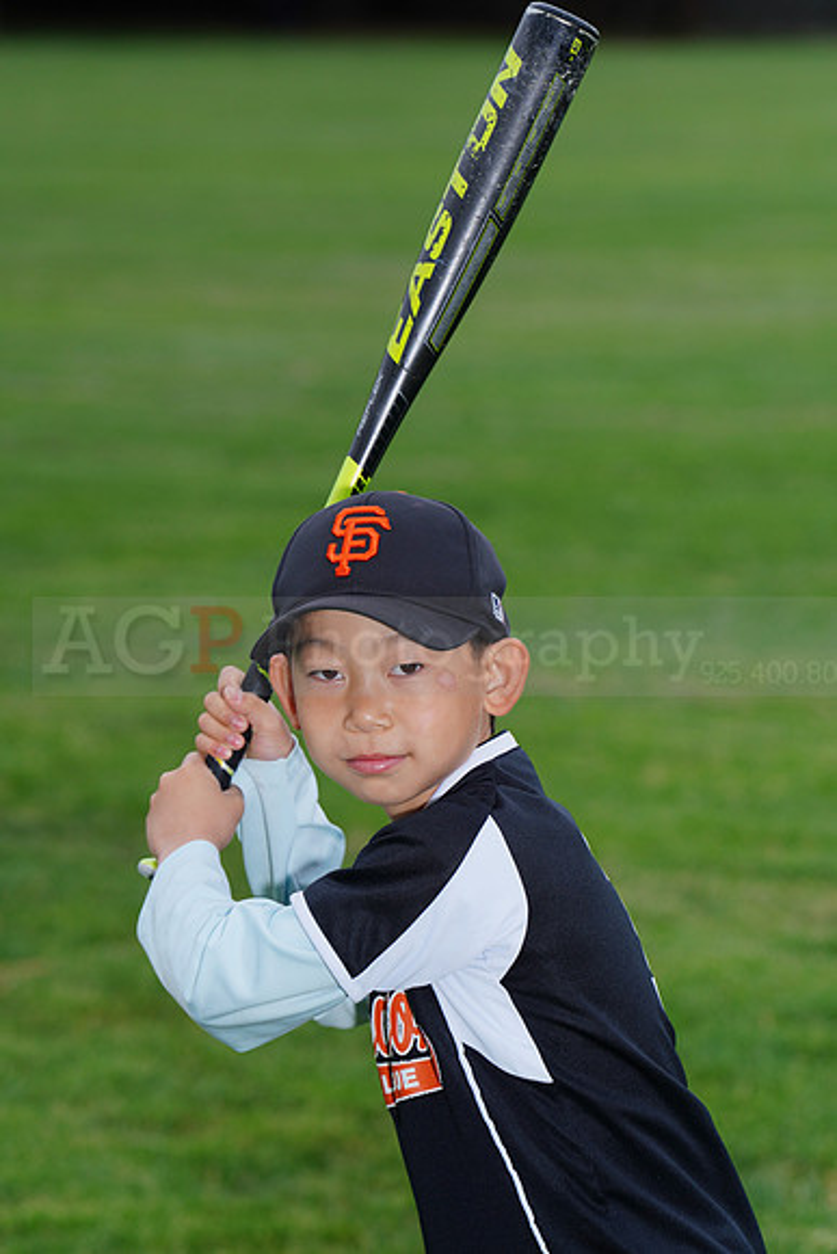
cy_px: 627
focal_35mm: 200
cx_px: 418
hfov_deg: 6.9
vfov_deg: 10.3
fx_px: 6970
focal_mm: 200
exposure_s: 1/200
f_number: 8
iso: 200
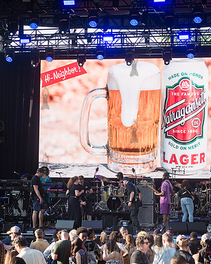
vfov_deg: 16.9
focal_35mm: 114
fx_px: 889
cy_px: 131
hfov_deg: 13.5
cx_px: 134
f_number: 5
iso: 800
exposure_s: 1/640
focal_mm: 80
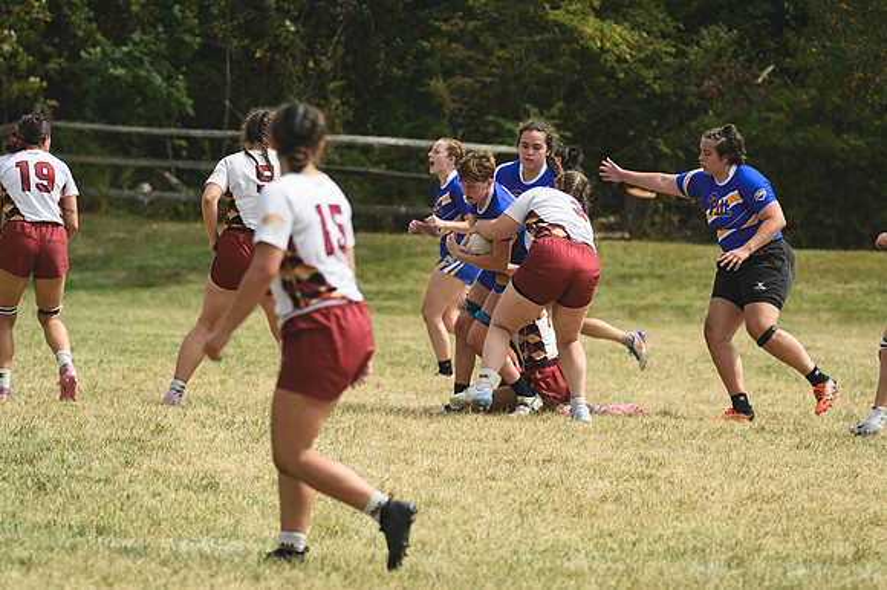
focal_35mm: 420
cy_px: 295
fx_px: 10342
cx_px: 444
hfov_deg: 4.9
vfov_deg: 3.3
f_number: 5.6
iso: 220
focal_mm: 280
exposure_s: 1/1000
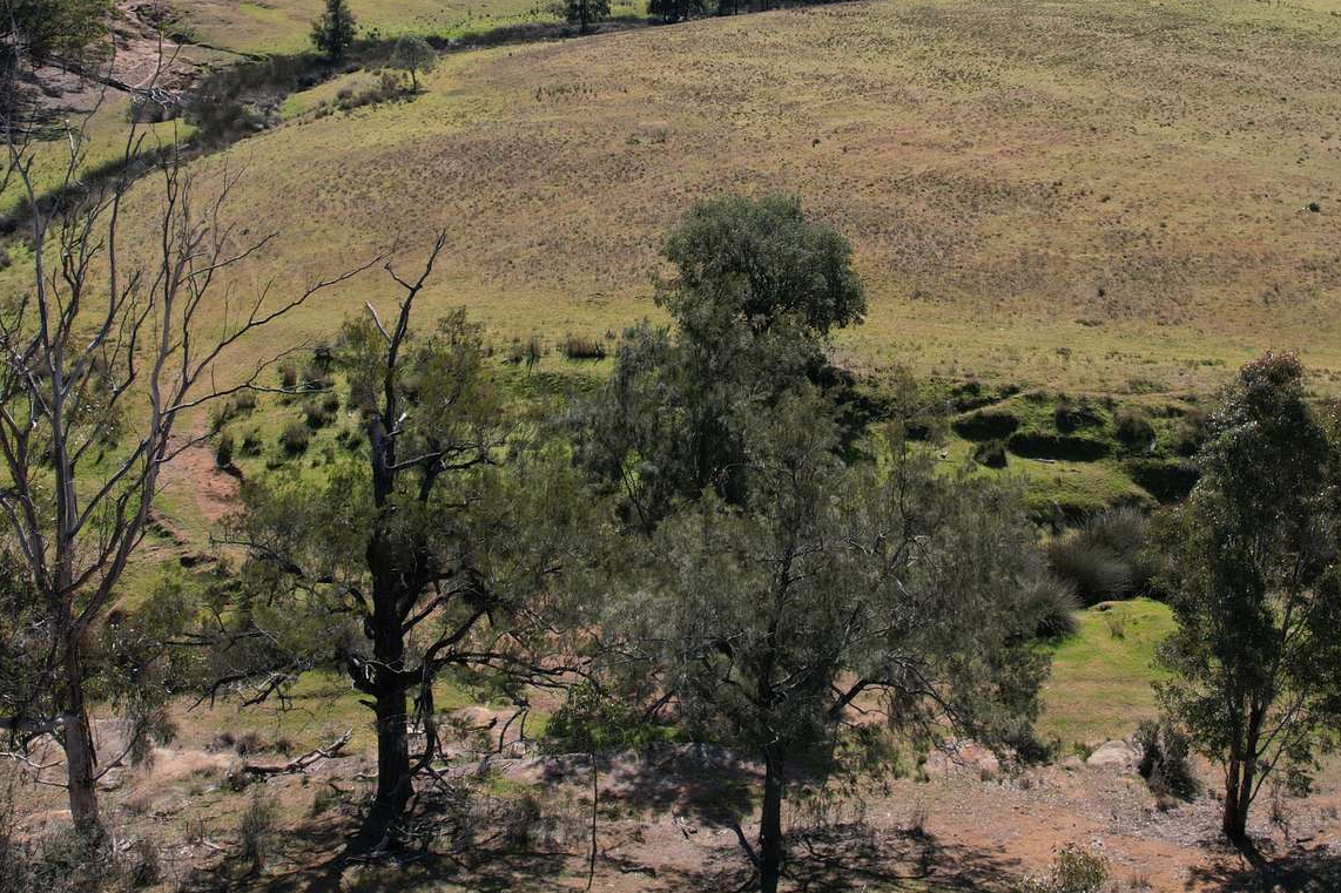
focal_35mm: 37
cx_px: 784
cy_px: 197
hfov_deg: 51.6
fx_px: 1378
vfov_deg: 35.0
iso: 110
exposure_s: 1/1500
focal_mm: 8.38
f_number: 2.8
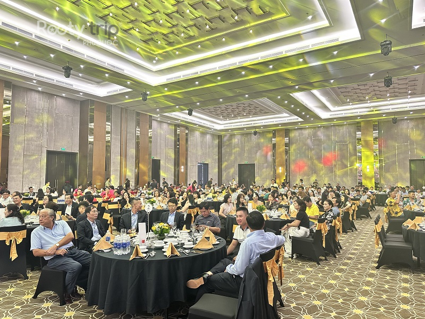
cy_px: 160
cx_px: 212
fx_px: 295
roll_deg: -0.7
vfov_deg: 56.8
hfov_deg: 71.6
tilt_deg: +3.7
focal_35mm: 24
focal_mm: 6.86
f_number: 1.78
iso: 200
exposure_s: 1/50
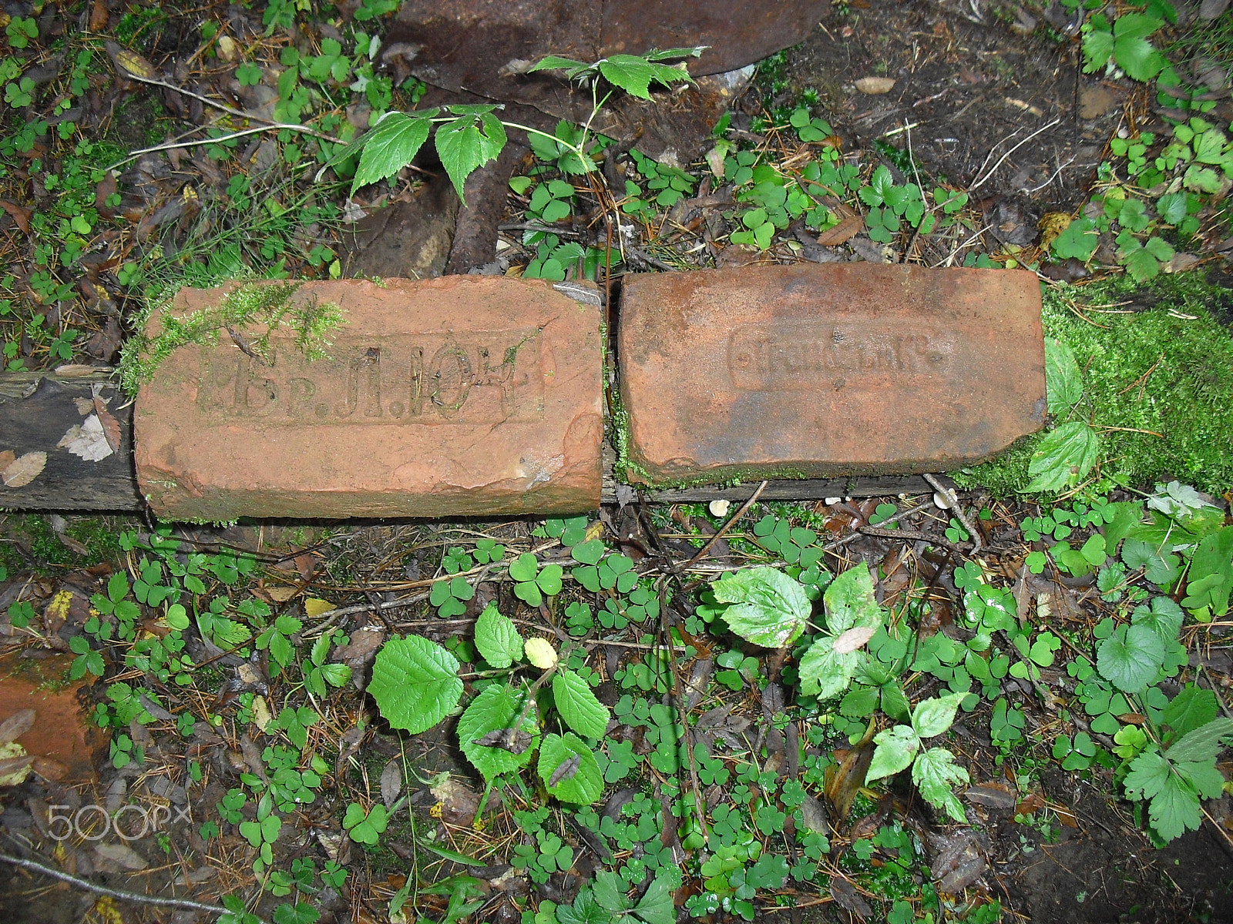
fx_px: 1282
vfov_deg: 39.7
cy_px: 462
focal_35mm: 36
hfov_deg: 51.4
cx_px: 616
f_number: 3.1
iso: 200
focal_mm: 6.3
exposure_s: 1/60
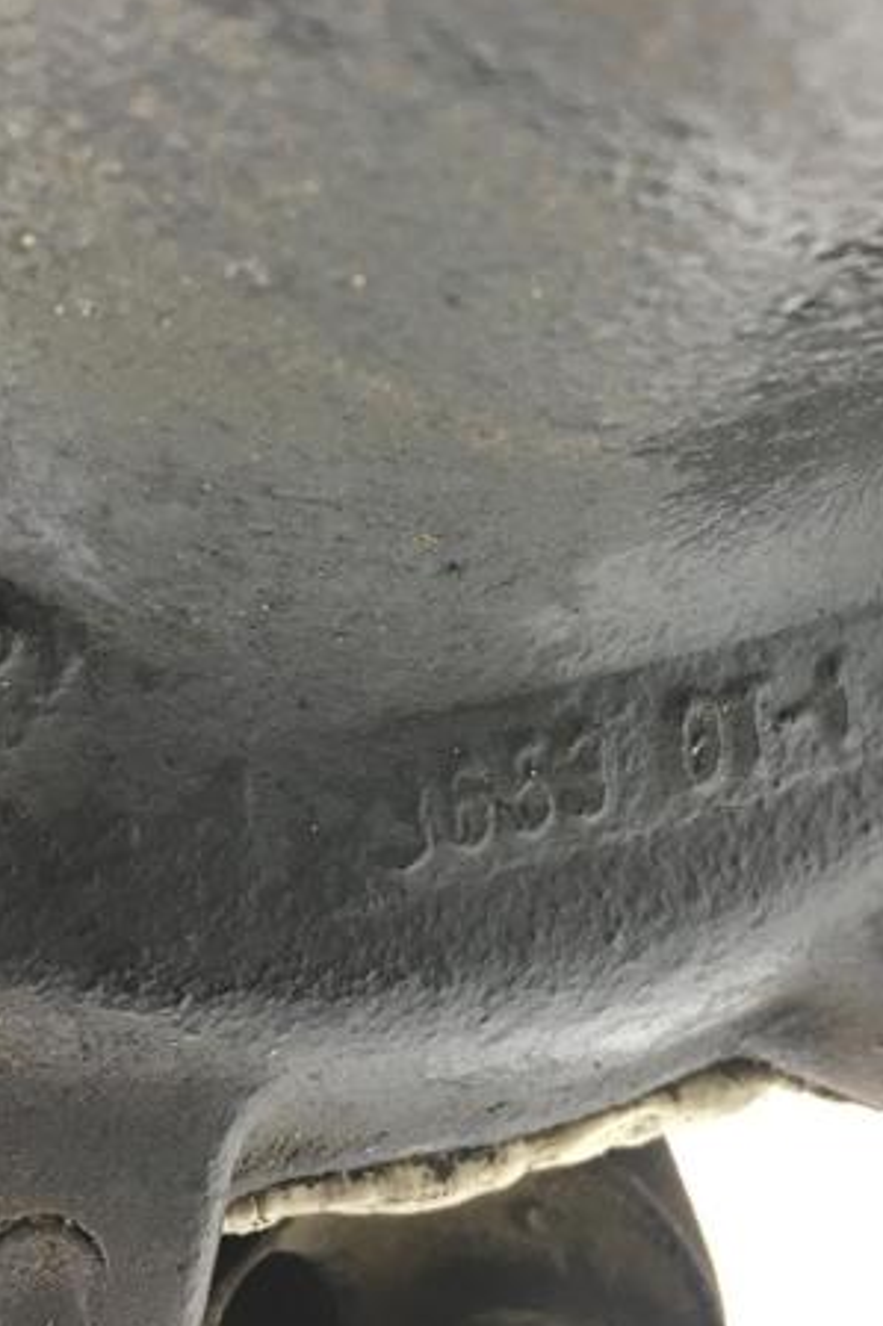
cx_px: 413
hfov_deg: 31.2
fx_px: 1583
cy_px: 629
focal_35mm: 43
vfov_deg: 45.4
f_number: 2.2
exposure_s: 1/33
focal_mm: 4.15
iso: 100
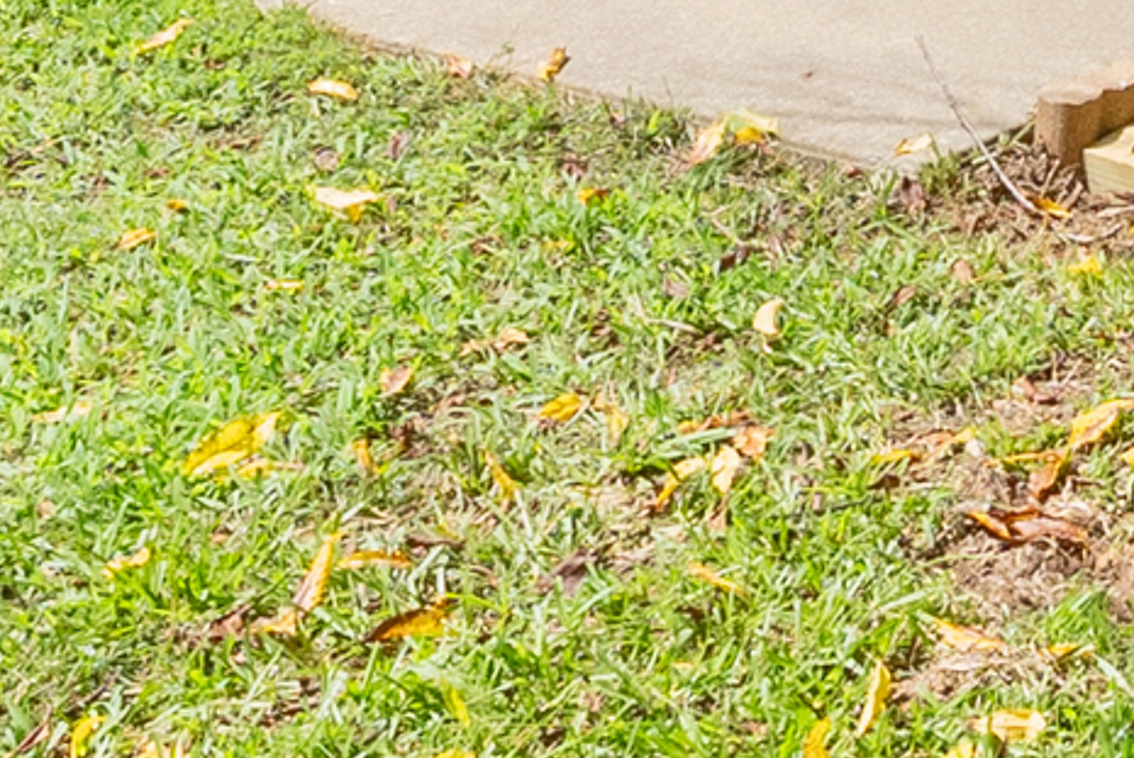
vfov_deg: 11.6
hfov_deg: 16.1
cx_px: 2219
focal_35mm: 100
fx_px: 3163
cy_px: -955
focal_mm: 15.2
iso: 800
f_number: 9
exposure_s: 1/1000
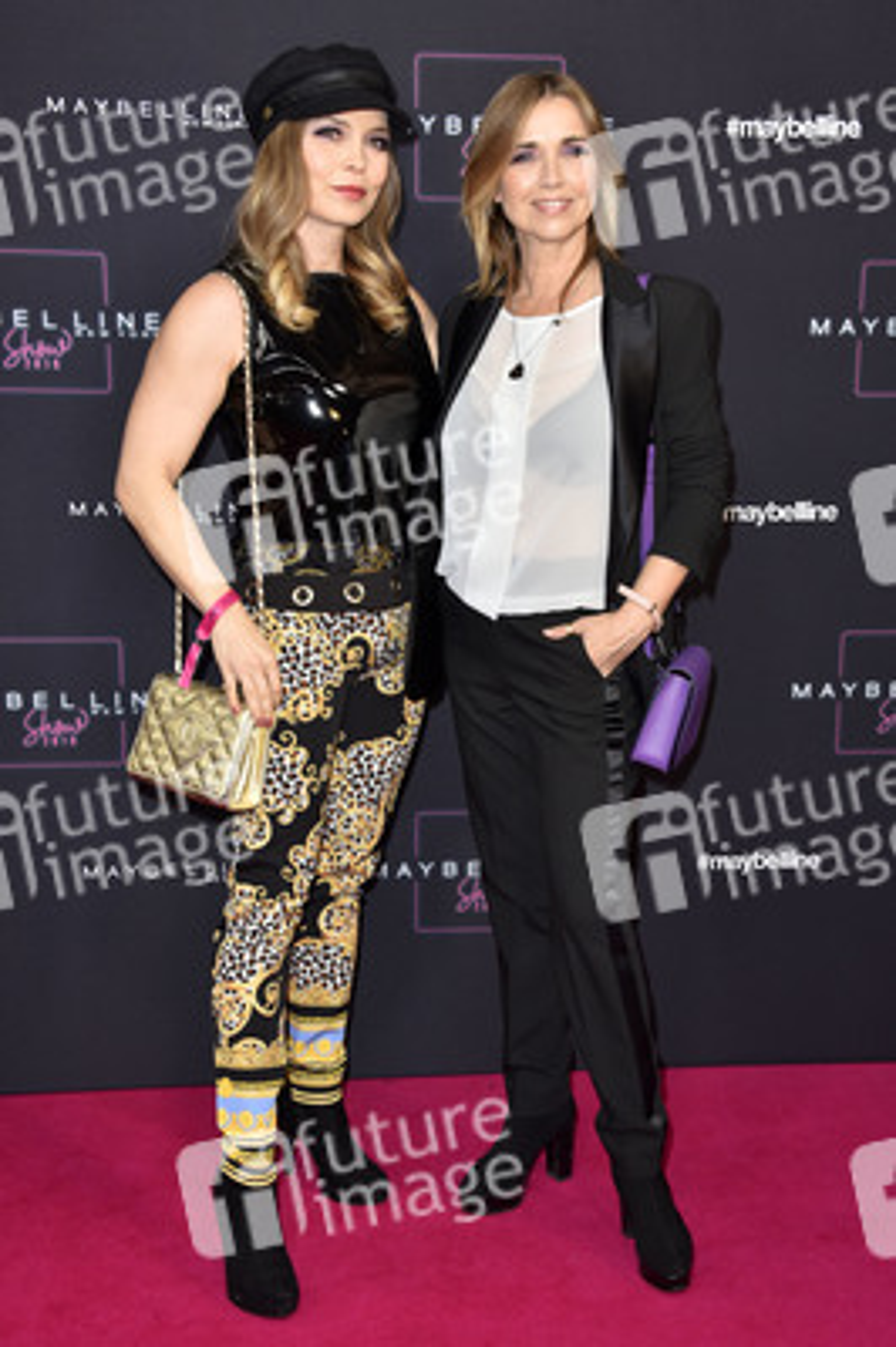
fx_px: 1795
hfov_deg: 28.0
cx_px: 448
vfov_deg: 41.1
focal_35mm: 48
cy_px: 674
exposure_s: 1/160
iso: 640
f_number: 5.6
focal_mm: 48
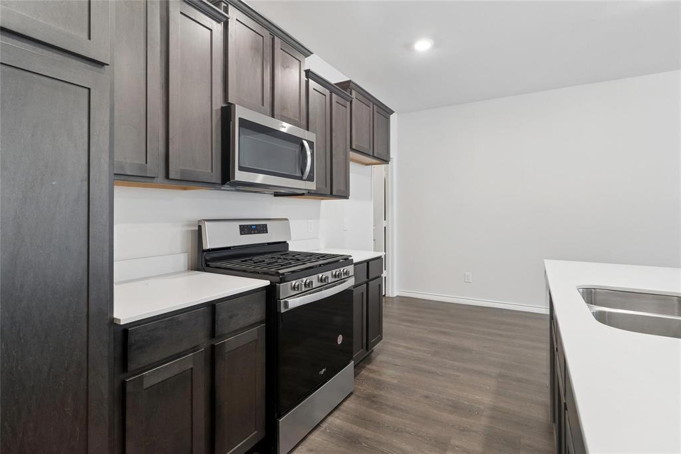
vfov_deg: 72.0
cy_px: 227
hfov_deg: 95.0
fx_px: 312
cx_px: 340
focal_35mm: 16
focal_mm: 11
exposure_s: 1/2
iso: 100
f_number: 8
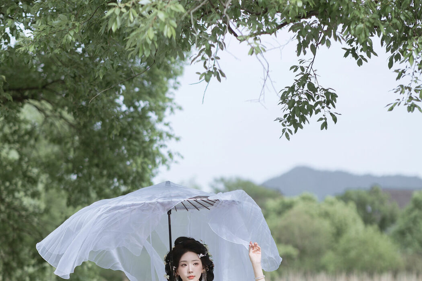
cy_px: 244
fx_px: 1500
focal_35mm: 128
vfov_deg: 10.7
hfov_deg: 16.0
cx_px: 211
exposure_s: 1/4000
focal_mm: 85
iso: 100
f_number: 2
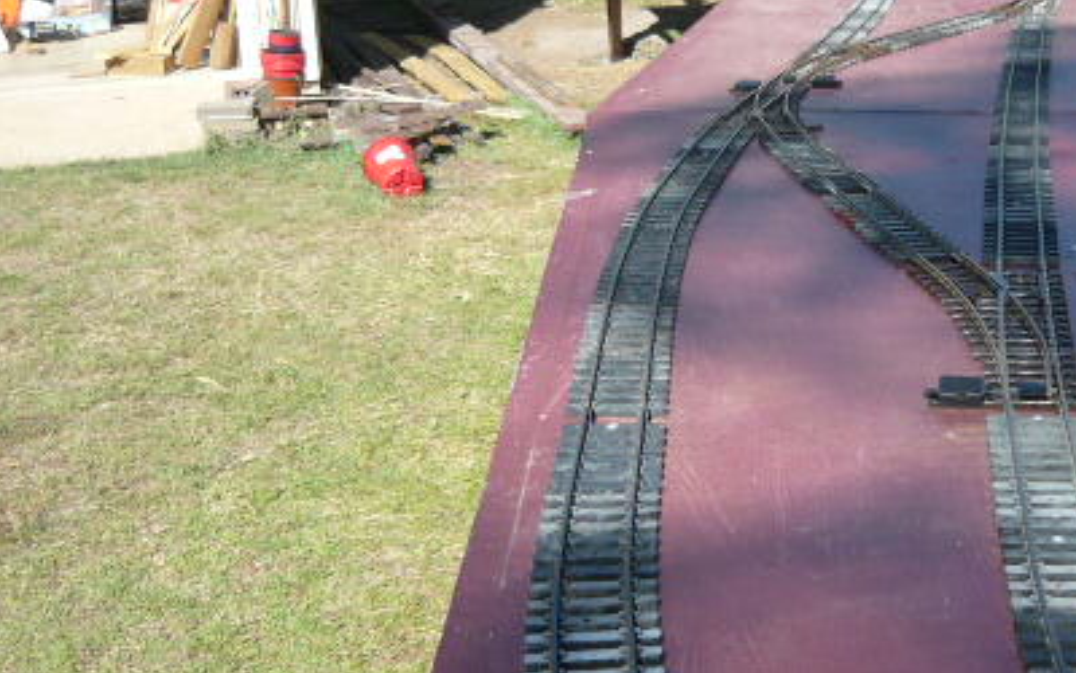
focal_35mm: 56
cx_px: 812
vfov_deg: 23.1
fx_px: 1642
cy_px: 296
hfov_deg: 35.4
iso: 100
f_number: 2.8
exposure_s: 1/800
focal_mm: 5.5
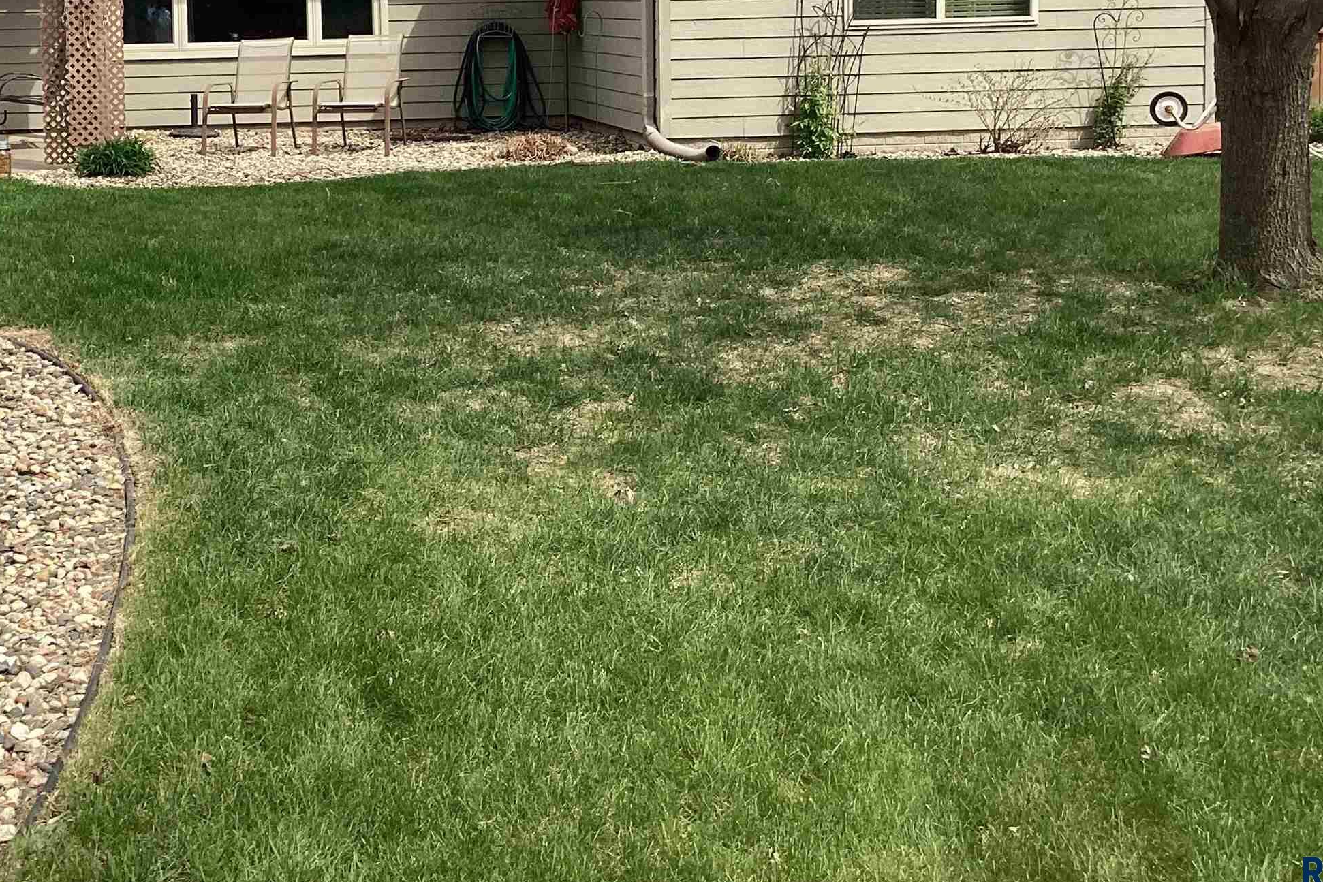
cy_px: 106
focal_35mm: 51
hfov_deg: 38.0
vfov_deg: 25.7
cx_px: 353
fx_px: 1874
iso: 25
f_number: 2.4
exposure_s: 1/1006
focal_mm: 3.3
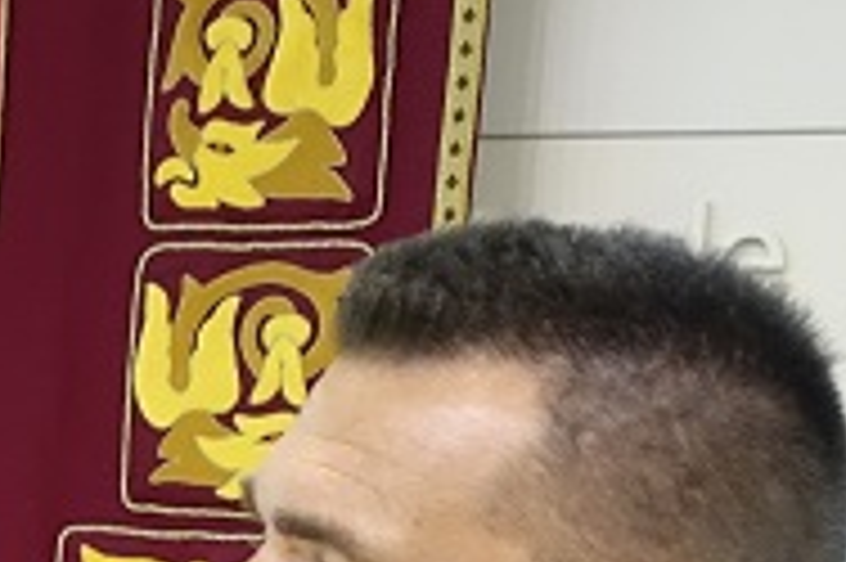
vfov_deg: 9.6
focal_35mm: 139
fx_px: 3264
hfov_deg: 13.0
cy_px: 836
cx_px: -792
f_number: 2.5
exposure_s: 1/200
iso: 1000
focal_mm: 10.6
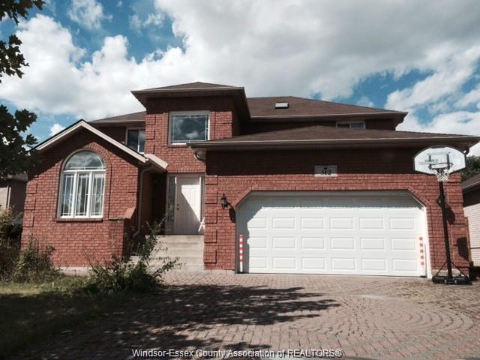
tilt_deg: +10.4
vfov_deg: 48.2
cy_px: 180
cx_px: 240
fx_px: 402
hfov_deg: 61.7
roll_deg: +0.2
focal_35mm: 29
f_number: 2.2
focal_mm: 4.15
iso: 32
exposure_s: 1/2933
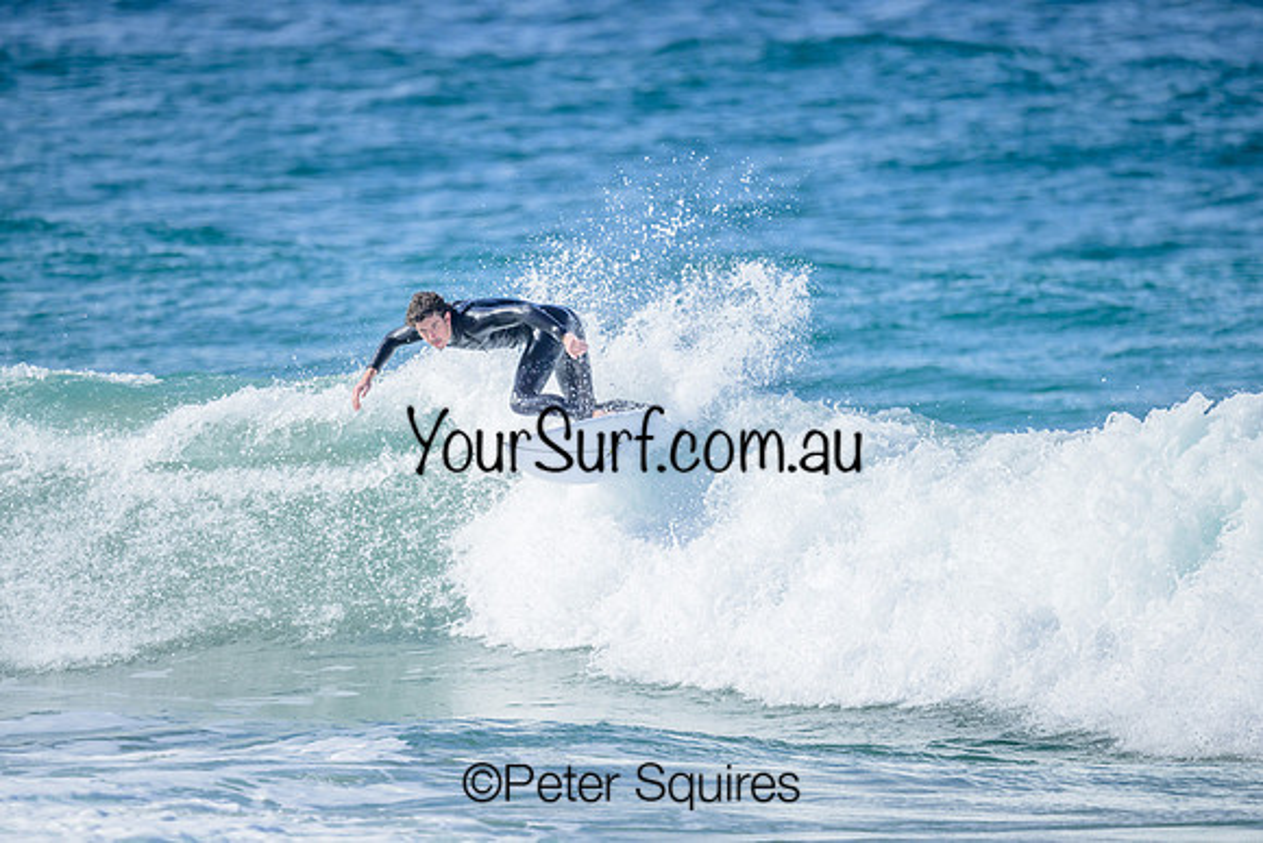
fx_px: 28072
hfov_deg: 2.6
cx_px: 632
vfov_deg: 1.7
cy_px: 422
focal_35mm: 800
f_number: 6.3
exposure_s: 1/2500
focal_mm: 800
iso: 450
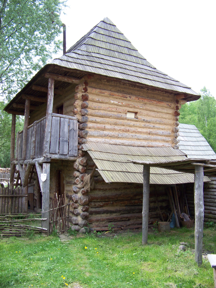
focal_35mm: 36
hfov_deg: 39.7
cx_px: 108
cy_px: 144
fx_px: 300
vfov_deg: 51.4
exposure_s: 1/200
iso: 64
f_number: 2.8
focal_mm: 5.85
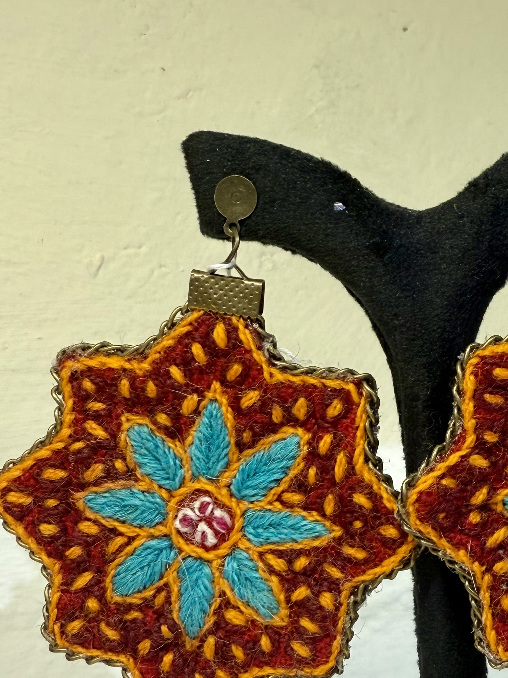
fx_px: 959
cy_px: 480
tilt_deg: -4.8
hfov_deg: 28.8
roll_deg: +2.9
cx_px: 427
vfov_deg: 38.2
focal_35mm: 49
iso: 64
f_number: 2.2
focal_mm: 2.22
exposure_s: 1/100
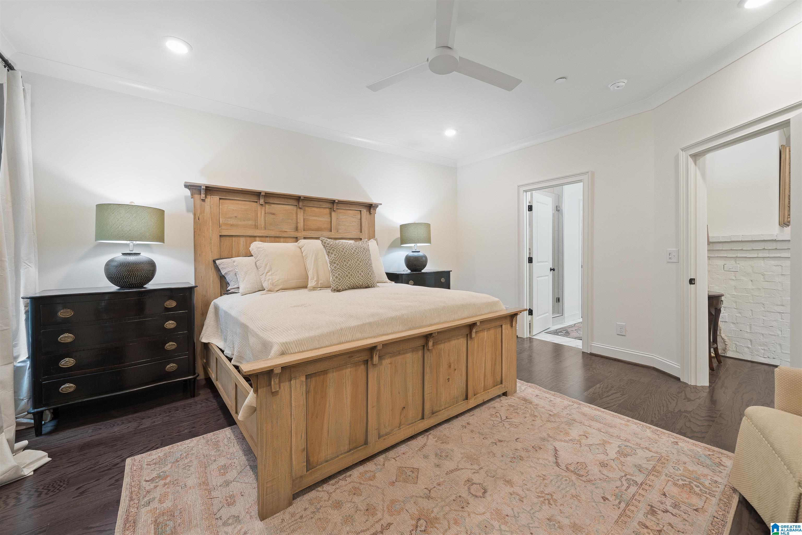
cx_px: 401
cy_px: 268
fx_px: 290
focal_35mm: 13
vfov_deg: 85.4
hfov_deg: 108.3
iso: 320
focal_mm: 13
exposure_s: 1/1.25
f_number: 10
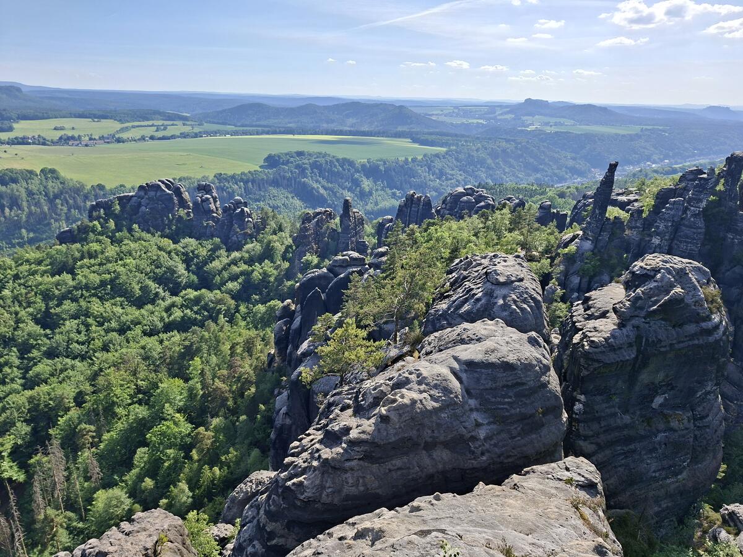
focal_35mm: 23
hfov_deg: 73.9
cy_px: 278
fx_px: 494
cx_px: 372
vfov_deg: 58.9
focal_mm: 5.54
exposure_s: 1/1515
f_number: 1.8
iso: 50
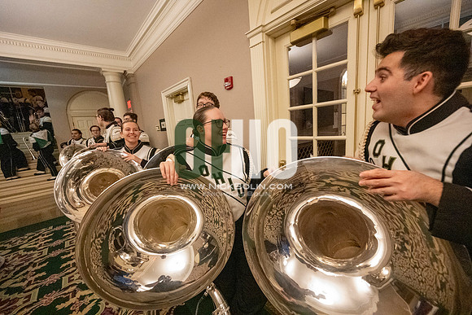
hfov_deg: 104.2
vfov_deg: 81.2
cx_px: 236
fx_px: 184
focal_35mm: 14
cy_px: 158
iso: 25600
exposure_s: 1/250
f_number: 4.5
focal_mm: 14
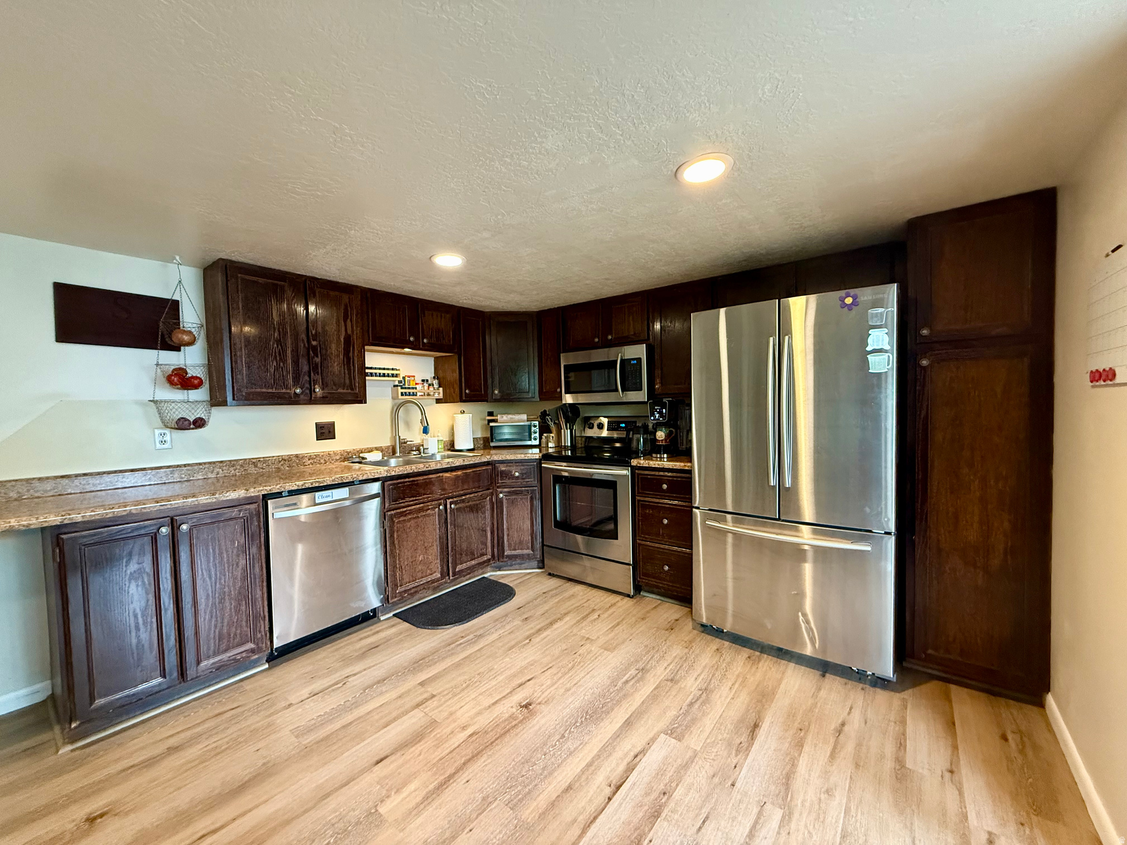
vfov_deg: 85.7
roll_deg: +1.3
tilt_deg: -2.1
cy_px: 422
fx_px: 456
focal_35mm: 14
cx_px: 564
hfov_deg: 102.1
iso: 640
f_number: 2.2
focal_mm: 2.22
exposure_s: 1/60
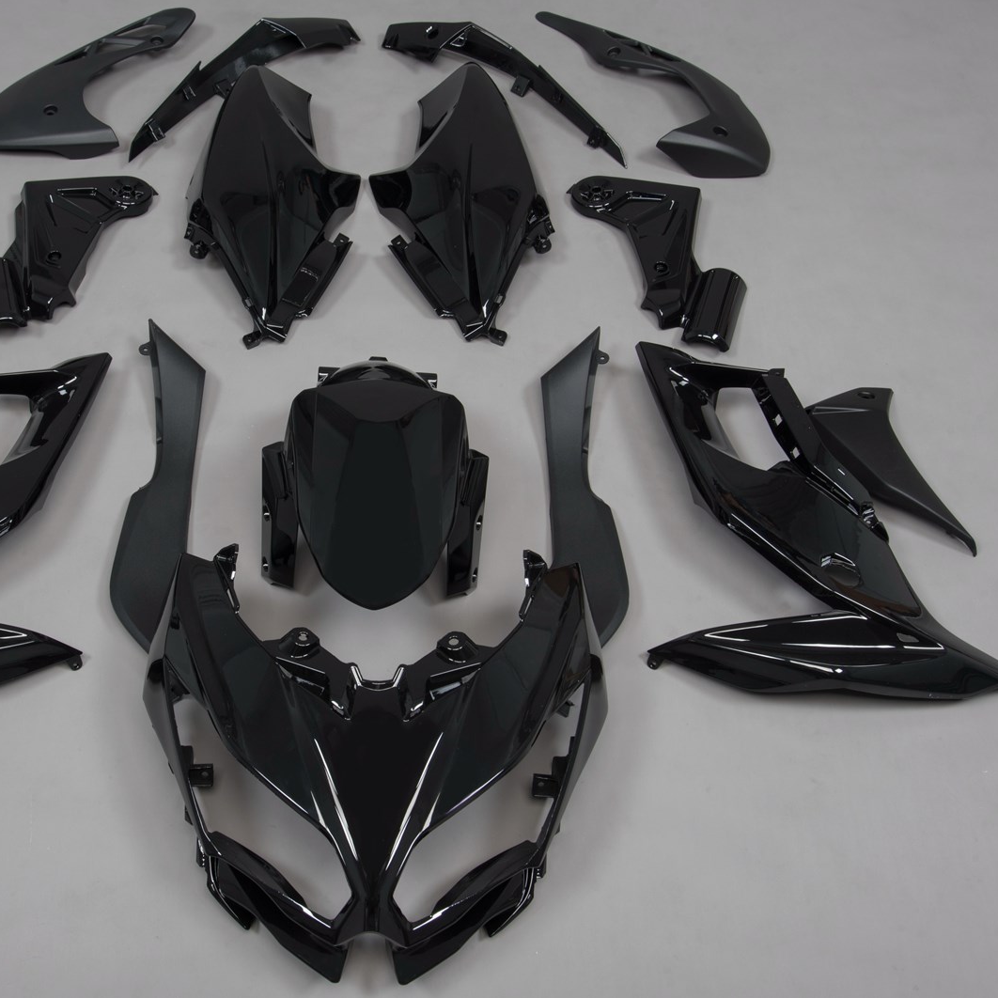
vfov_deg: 40.9
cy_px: 498
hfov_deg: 40.6
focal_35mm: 41
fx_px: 1337
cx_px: 370
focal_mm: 32
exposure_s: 1/160
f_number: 14
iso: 160
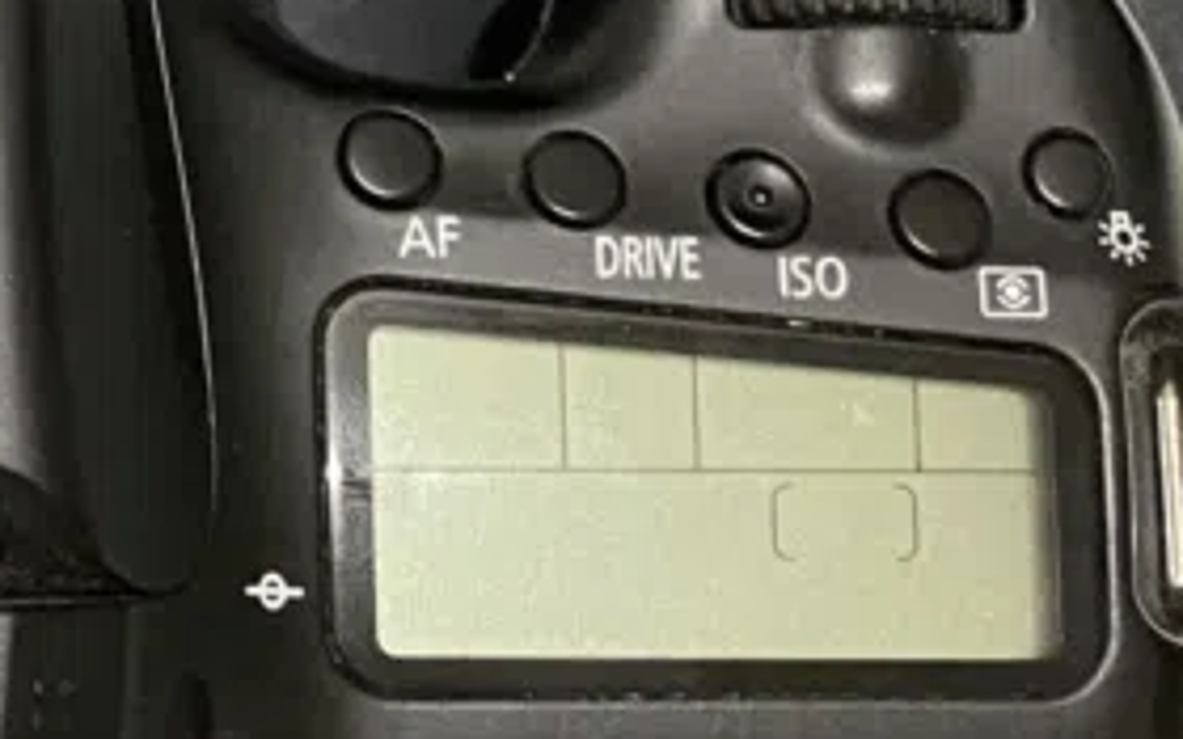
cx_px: -123
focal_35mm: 63
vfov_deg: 20.4
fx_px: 2031
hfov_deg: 29.3
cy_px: 173
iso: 800
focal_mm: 4.25
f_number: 1.8
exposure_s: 1/30
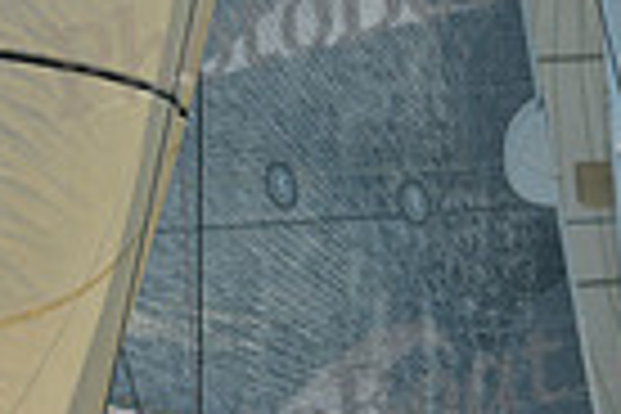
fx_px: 19508
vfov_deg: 1.2
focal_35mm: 1131
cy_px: 713
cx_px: -180
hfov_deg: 1.8
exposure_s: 1/1600
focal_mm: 270
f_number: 5.6
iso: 200
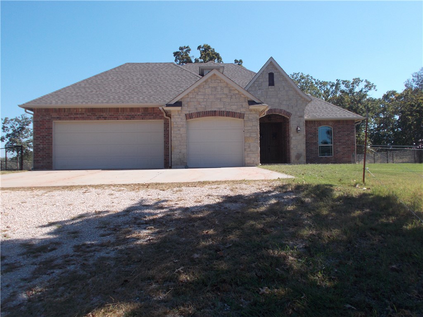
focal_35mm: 34
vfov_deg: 41.8
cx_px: 212
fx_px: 415
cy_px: 158
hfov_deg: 54.0
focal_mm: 6
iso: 80
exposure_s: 1/80
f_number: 9.2
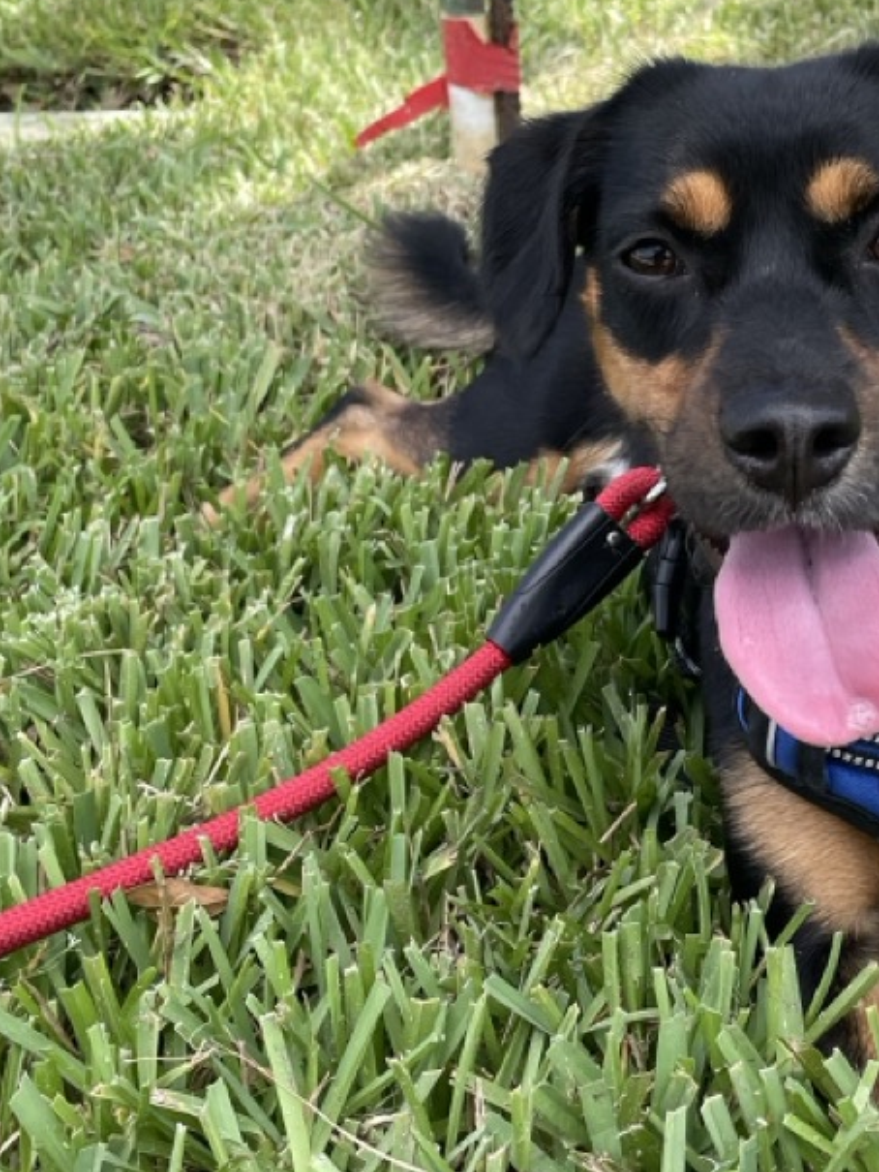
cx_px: 767
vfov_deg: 34.7
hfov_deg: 25.8
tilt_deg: -21.1
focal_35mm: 55
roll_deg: +7.7
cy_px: 440
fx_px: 1861
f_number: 1.6
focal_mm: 4.2
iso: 32
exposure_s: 1/690
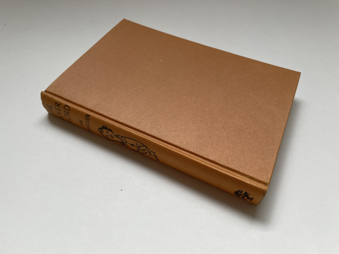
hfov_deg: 67.3
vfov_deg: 53.1
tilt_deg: -51.8
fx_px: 255
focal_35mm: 26
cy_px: 127
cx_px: 170
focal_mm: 4.2
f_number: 1.6
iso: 40
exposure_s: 1/121
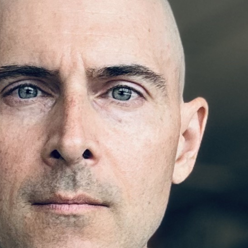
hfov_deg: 11.6
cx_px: 11
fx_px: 1208
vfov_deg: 11.4
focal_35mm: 149
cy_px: 317
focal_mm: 2.69
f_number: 1.9
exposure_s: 1/199
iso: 25
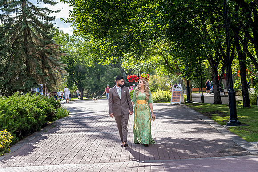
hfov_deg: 28.8
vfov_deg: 19.5
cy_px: 86
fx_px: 502
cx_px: 129
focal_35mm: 70
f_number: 4
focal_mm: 70
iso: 100
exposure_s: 1/250
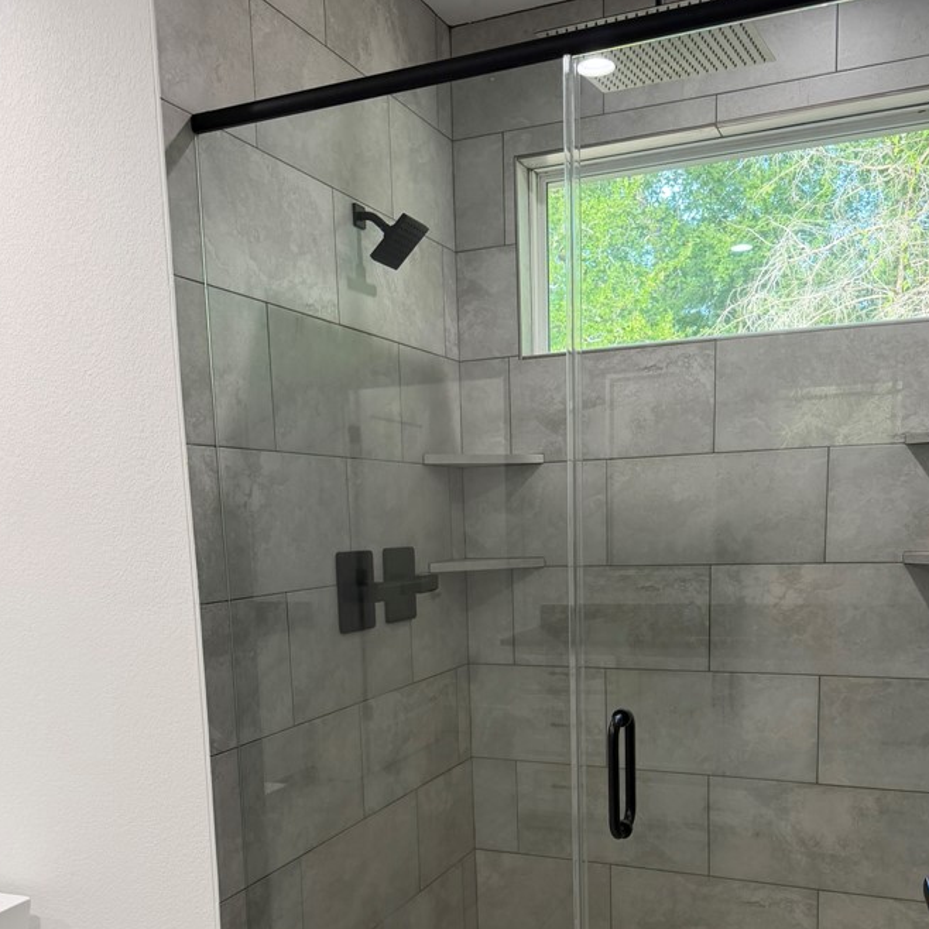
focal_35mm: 33
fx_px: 1002
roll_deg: +0.9
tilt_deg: -9.0
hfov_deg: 49.7
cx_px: 476
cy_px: 671
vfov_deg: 48.3
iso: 160
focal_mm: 6.76
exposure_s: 1/60
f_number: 1.78
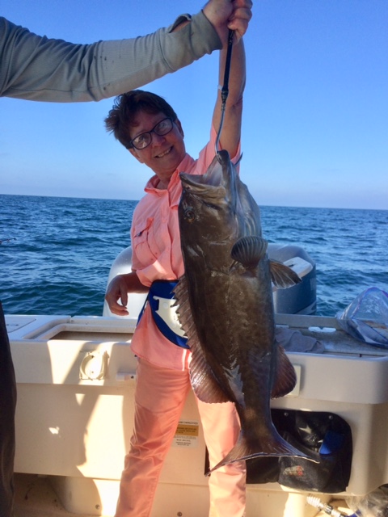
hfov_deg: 48.2
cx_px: 194
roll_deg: +0.0
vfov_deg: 61.7
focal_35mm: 29
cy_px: 258
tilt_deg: -8.0
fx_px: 433
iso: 32
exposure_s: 1/1786
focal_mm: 4.15
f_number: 2.2
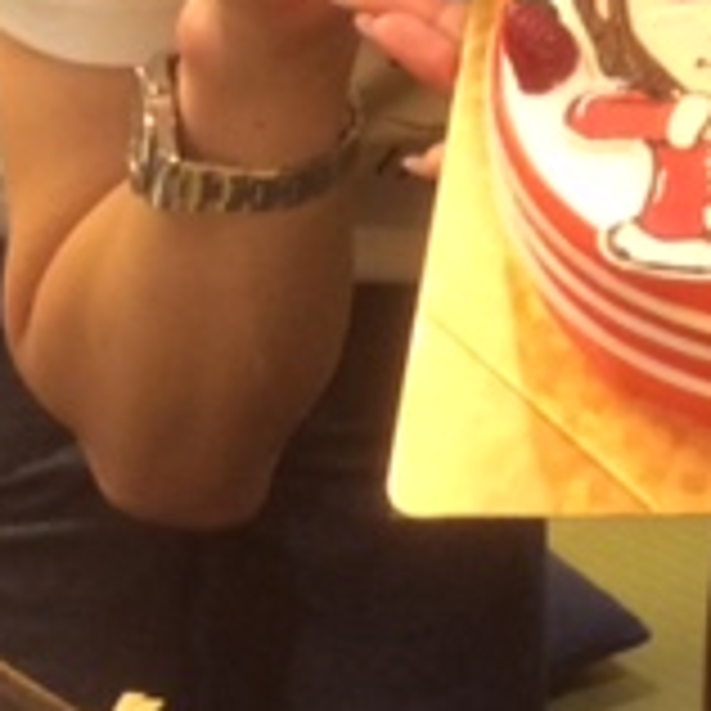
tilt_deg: -9.6
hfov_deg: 15.9
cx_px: 914
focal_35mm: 104
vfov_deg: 15.9
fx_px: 2417
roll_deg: +0.9
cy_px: -212
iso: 250
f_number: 2.2
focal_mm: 4.15
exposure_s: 1/17
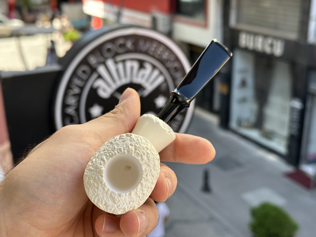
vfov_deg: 30.3
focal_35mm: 48
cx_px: 158
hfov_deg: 39.7
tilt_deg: -19.3
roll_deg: +1.0
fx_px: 438
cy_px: 118
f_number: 1.78
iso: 64
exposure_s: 1/529
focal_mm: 6.86
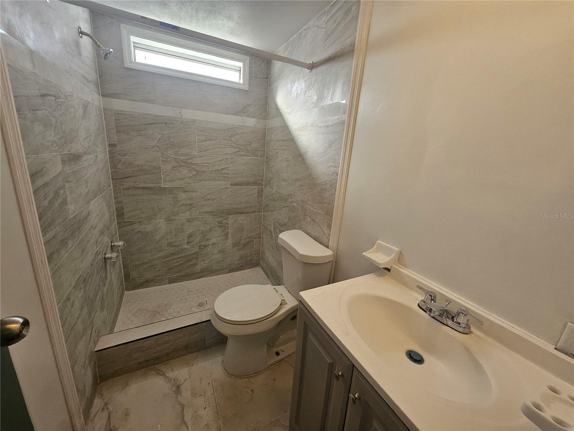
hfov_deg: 106.2
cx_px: 287
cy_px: 216
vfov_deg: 89.9
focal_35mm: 13
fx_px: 216
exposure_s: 1/60
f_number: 2.2
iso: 64
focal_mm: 1.74
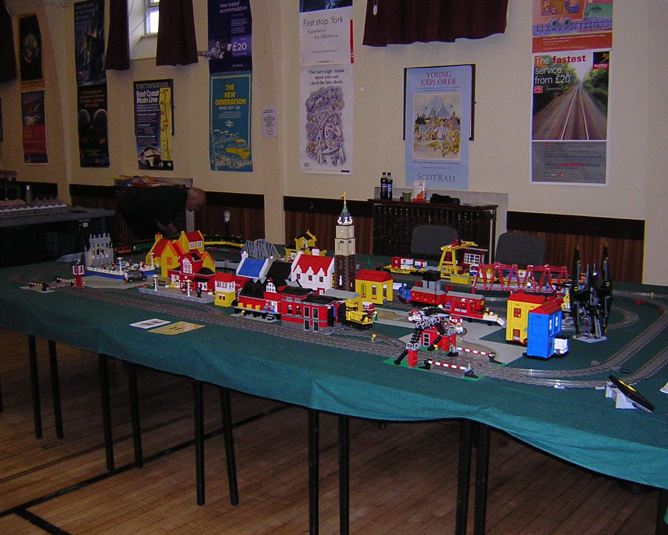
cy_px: 266
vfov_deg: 39.2
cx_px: 349
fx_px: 751
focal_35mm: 38
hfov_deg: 47.9
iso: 400
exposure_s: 1/60.1
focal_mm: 4.7
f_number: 2.6
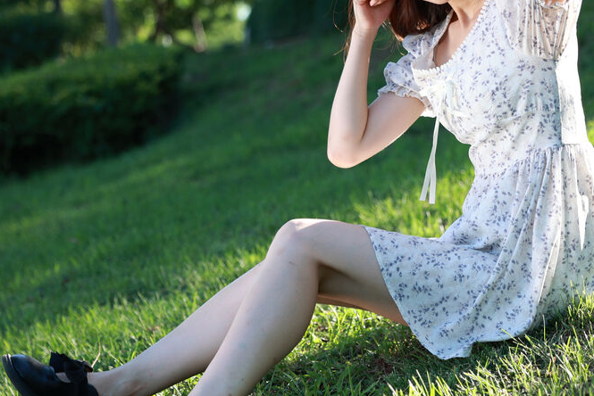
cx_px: 374
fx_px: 1667
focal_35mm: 101
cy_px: 135
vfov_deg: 13.5
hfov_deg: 20.2
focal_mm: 56
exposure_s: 1/320
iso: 100
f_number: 2.8
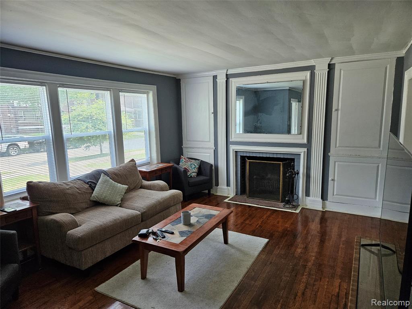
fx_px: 274
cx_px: 206
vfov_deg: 58.9
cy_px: 154
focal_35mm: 23
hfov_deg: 73.9
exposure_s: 1/207
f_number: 1.8
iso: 250
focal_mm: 5.4
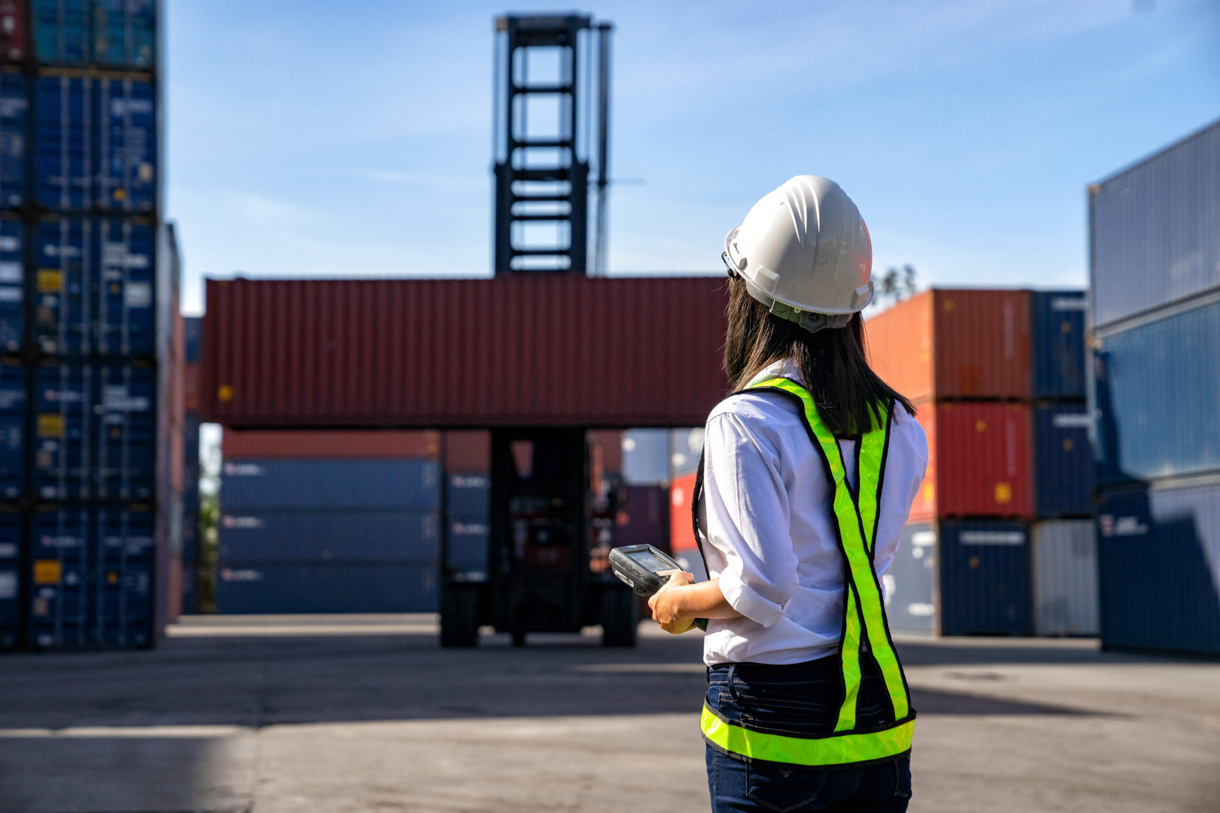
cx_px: 610
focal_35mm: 68
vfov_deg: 20.0
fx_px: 2304
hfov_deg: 29.7
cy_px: 406
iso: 250
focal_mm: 68
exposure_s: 1/2500
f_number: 4.5
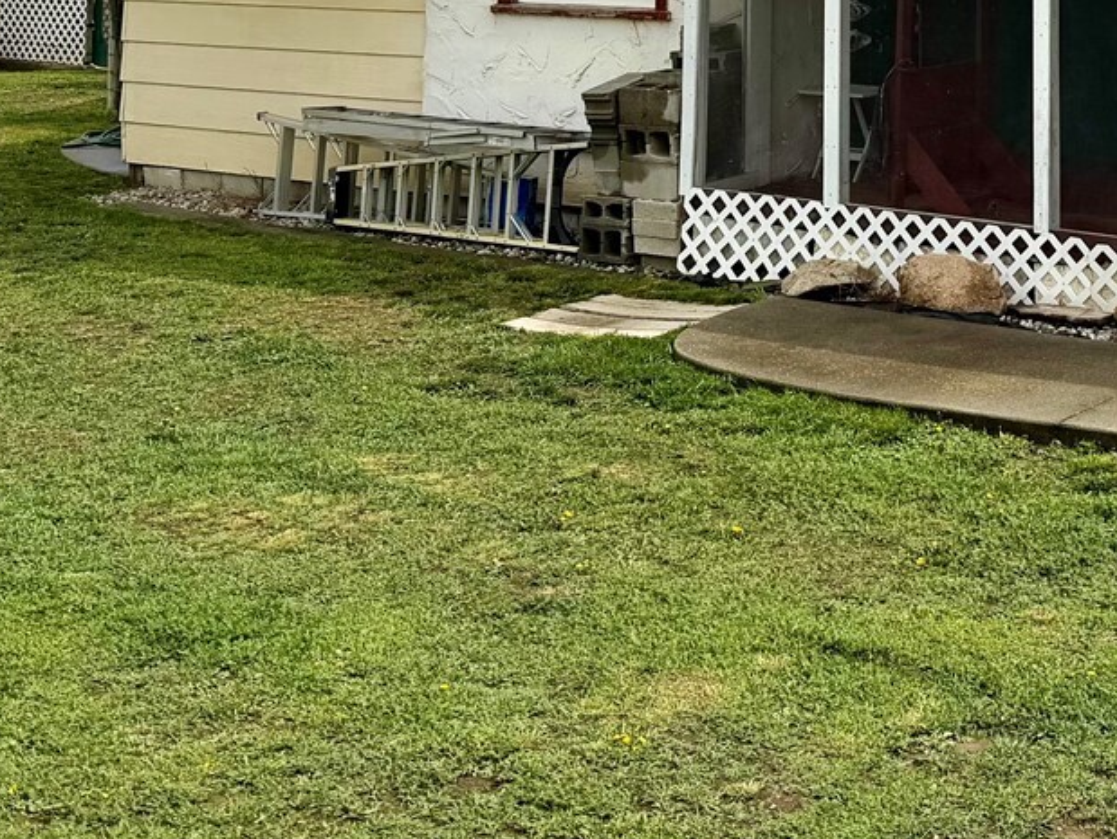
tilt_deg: +3.7
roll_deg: +0.4
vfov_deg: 21.6
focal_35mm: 62
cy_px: -220
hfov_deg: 30.0
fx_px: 2002
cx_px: 987
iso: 80
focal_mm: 6.76
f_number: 1.78
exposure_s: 1/6711
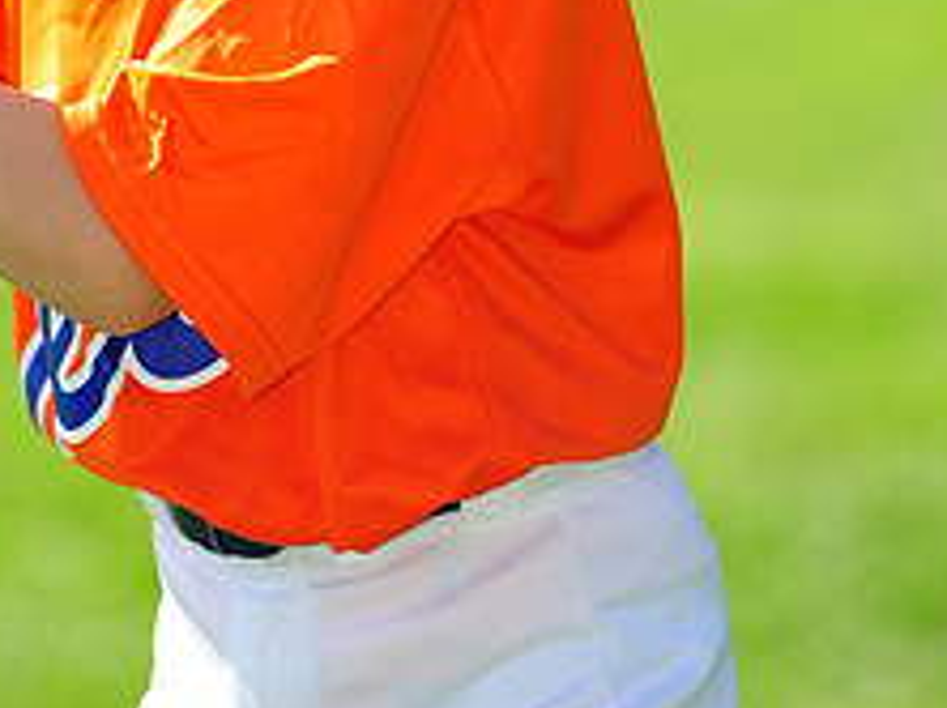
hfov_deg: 3.9
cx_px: 324
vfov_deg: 2.9
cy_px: -461
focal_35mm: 503
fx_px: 13746
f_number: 4.5
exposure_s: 1/640
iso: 200
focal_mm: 200
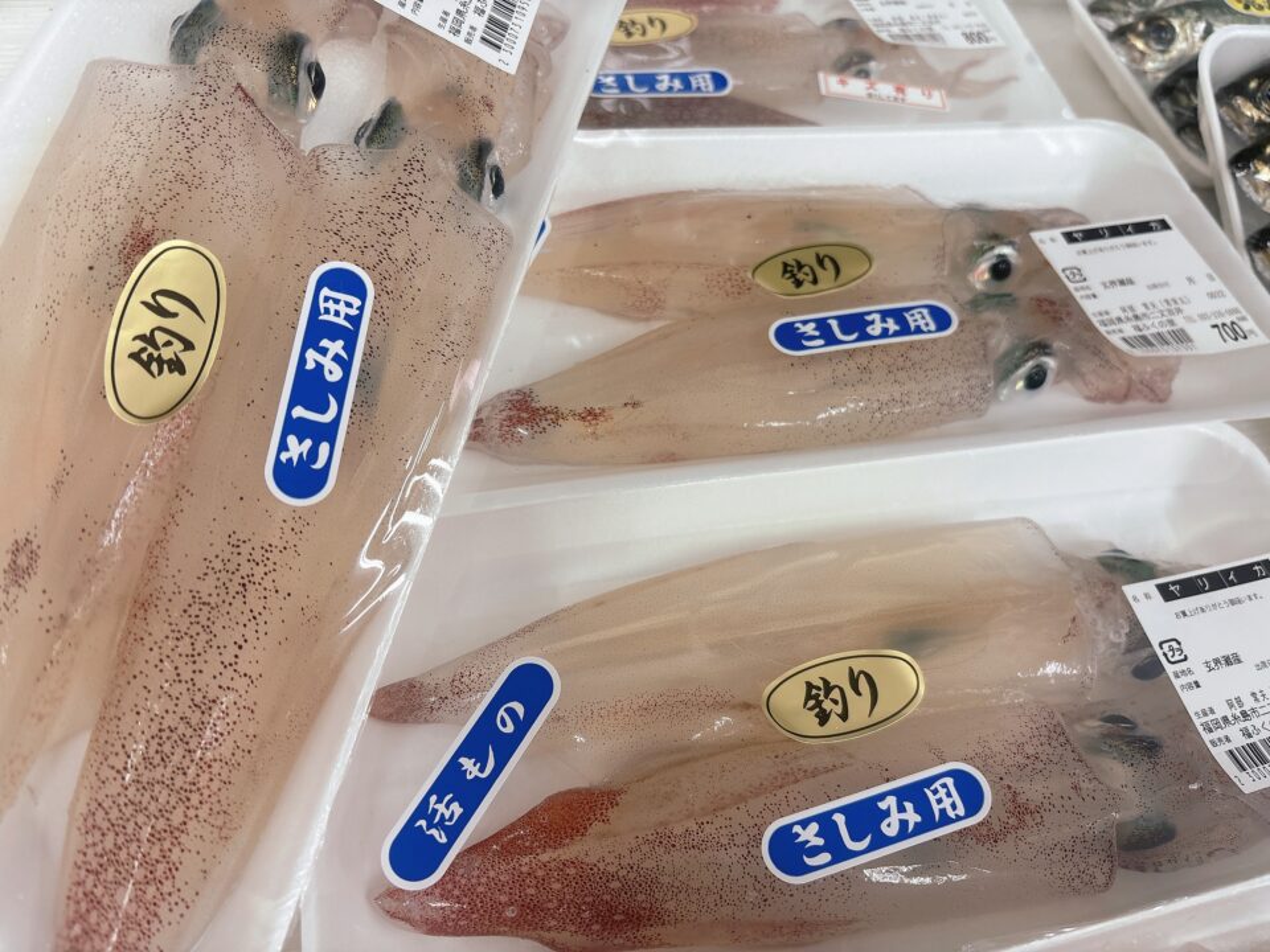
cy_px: 476
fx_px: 954
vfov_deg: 53.1
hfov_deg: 67.3
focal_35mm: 26
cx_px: 635
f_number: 1.6
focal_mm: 5.96
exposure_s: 1/60
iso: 80
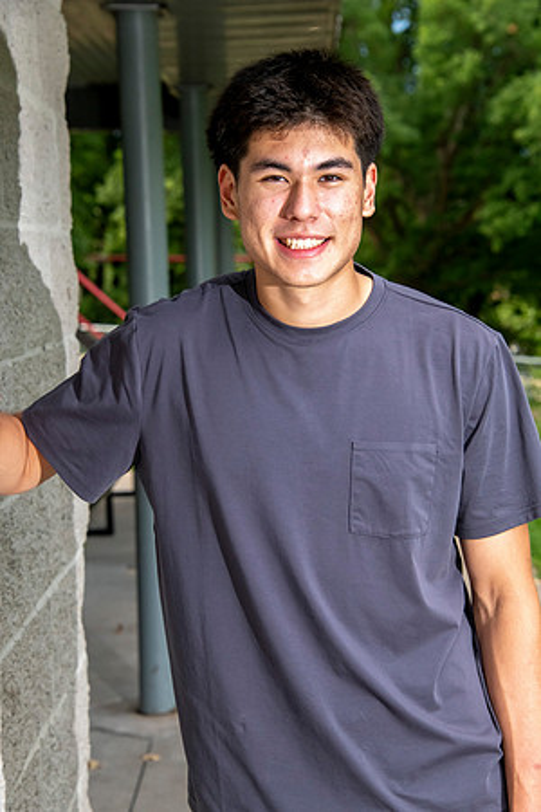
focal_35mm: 105
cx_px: 270
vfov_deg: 19.5
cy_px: 406
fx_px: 2367
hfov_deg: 13.0
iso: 2000
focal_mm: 105
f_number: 9
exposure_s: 1/160
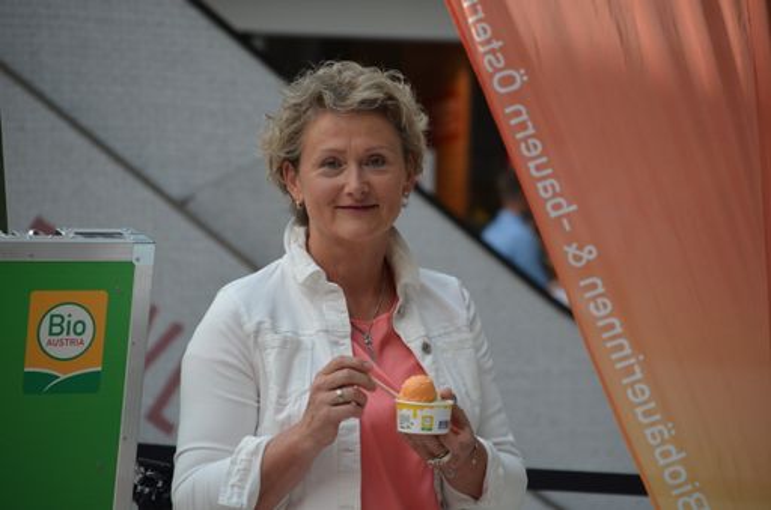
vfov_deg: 7.9
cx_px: 386
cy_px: 255
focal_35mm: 174
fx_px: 3718
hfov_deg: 11.8
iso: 400
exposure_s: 1/320
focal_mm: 116
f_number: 4.8
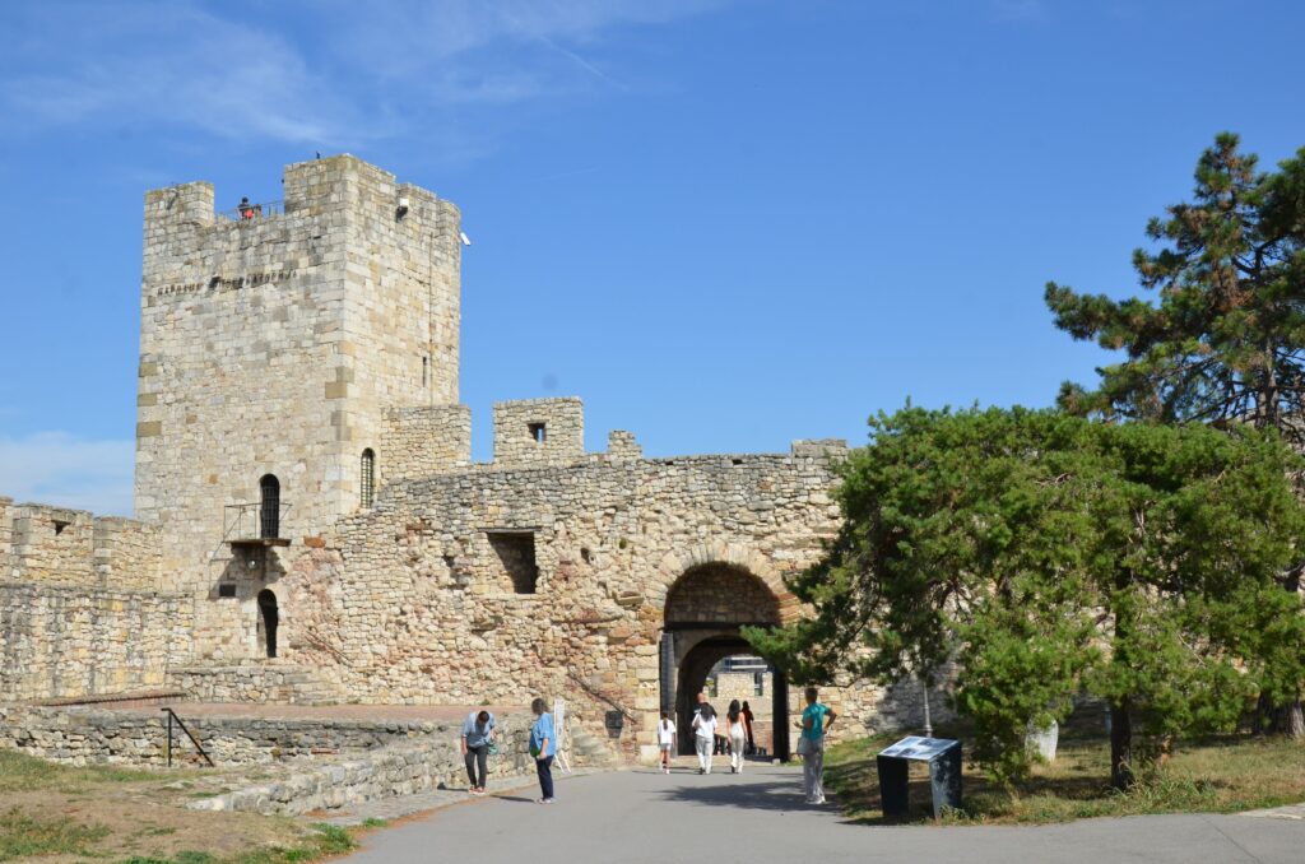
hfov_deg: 51.4
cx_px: 652
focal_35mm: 38
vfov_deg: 35.3
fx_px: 1356
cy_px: 432
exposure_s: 1/500
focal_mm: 25
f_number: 11
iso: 320
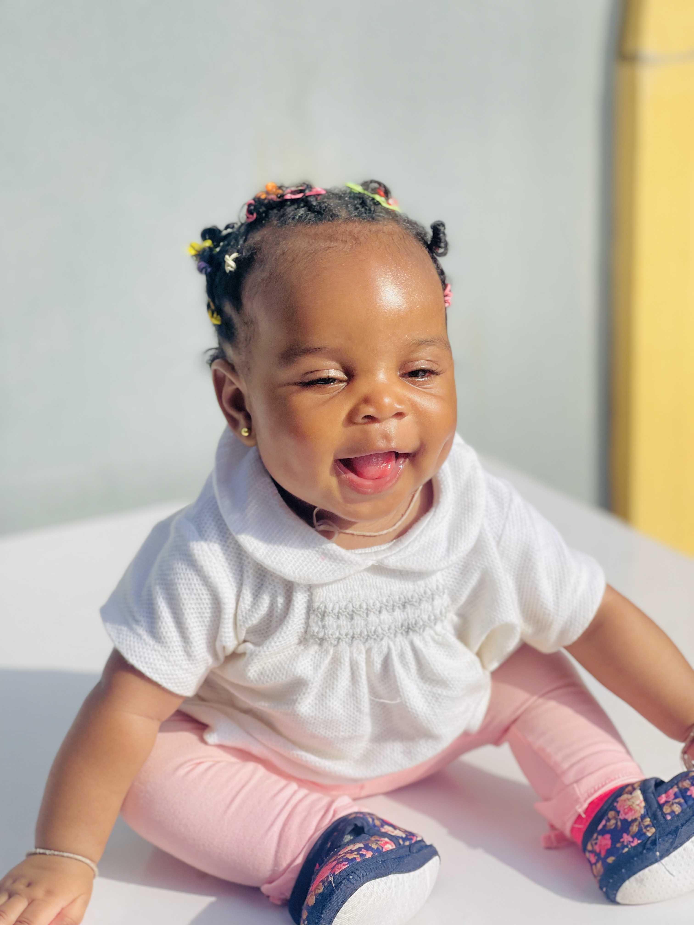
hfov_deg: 22.9
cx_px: 347
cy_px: 462
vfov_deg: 30.3
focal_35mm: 64
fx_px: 1711
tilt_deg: -16.8
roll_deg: +2.7
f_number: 2.2
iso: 32
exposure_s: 1/1033
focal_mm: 7.5
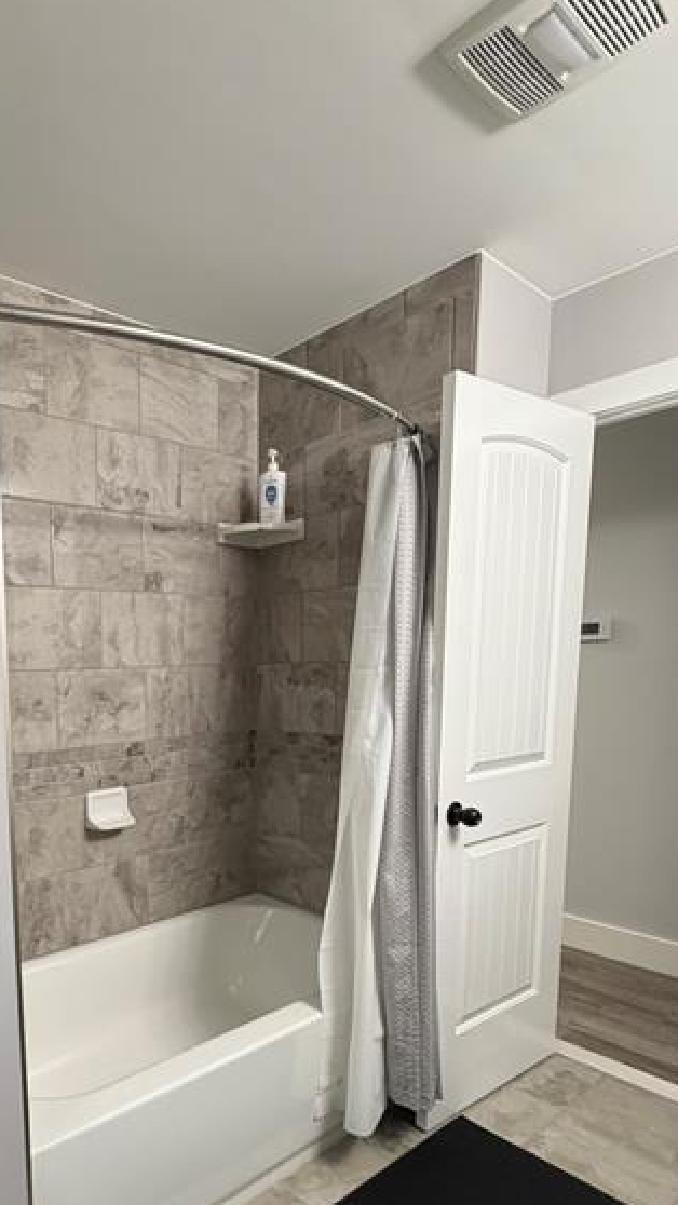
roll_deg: +1.5
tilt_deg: -7.1
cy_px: 747
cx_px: 84
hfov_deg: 48.7
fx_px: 671
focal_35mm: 21
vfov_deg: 82.4
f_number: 2.2
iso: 250
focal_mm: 2.22
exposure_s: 1/60
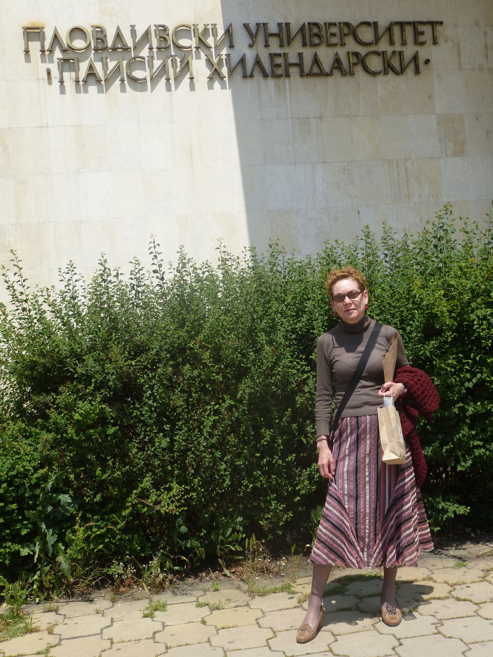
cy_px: 328
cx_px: 246
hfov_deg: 35.1
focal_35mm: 41
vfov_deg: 45.8
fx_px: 779
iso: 100
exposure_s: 1/800
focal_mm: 7.4
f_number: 3.9
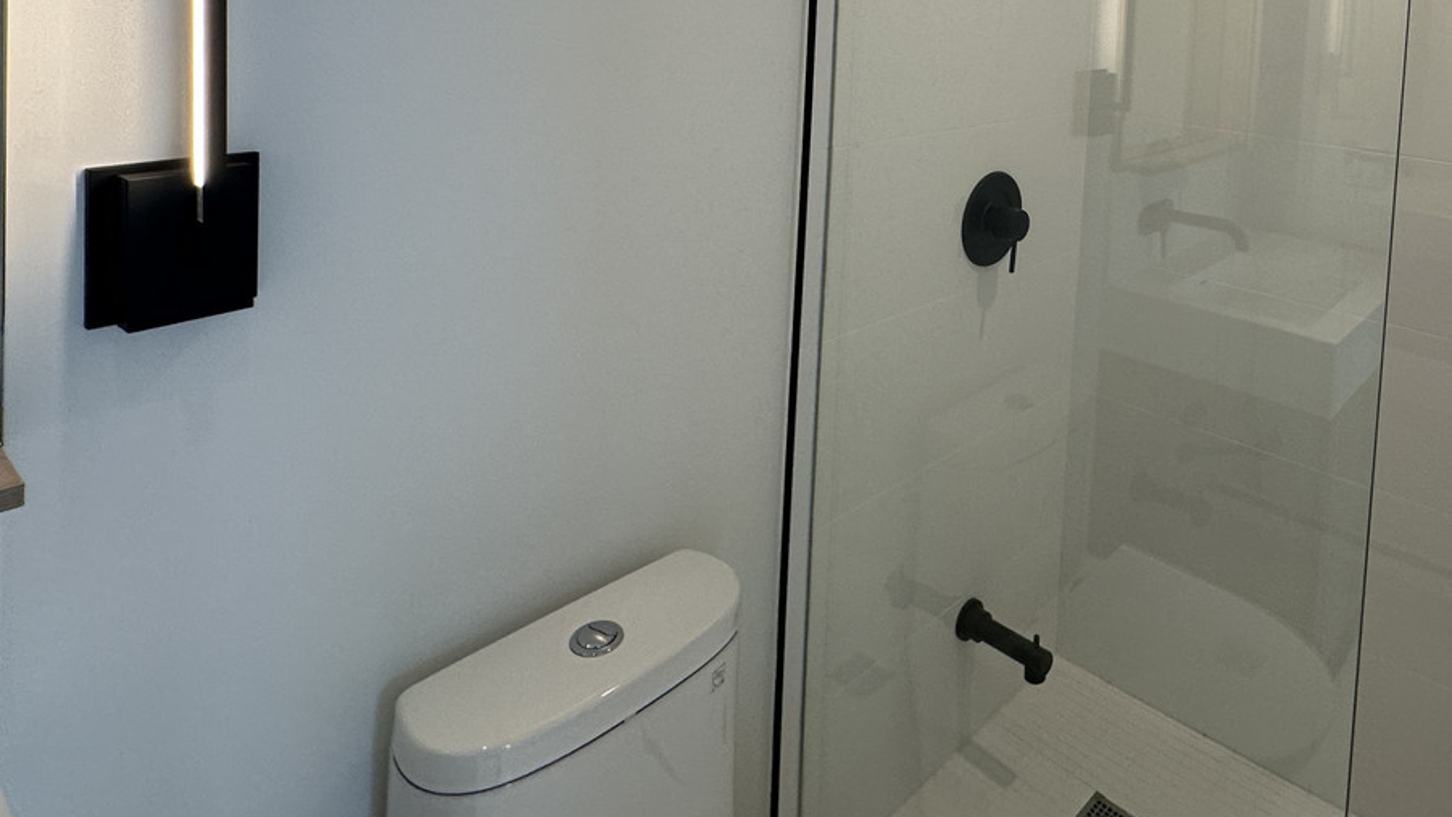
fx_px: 1001
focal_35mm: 26
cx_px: 1033
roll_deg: -4.0
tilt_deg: -3.6
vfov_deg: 39.8
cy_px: 24
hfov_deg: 68.6
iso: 100
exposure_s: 1/120
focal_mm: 2.22
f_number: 2.2
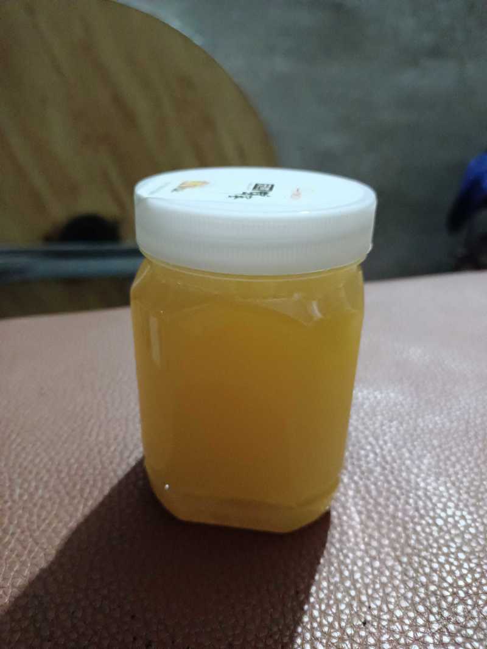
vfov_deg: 69.4
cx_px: 244
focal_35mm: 25
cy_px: 324
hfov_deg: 54.9
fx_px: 469
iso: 10243
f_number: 1.79
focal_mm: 4.71
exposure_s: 1/11.1
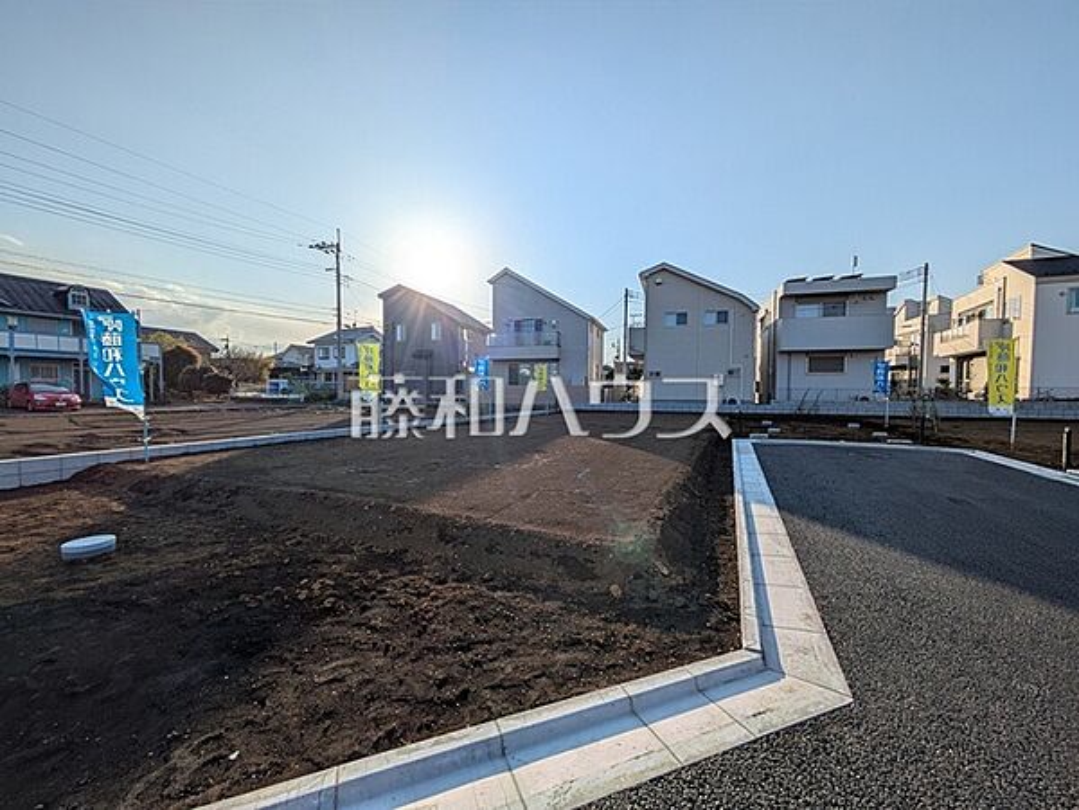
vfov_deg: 85.7
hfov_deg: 102.1
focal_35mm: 14
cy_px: 405
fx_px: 436
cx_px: 540
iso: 43
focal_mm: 1.83
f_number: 2.2
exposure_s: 1/4367
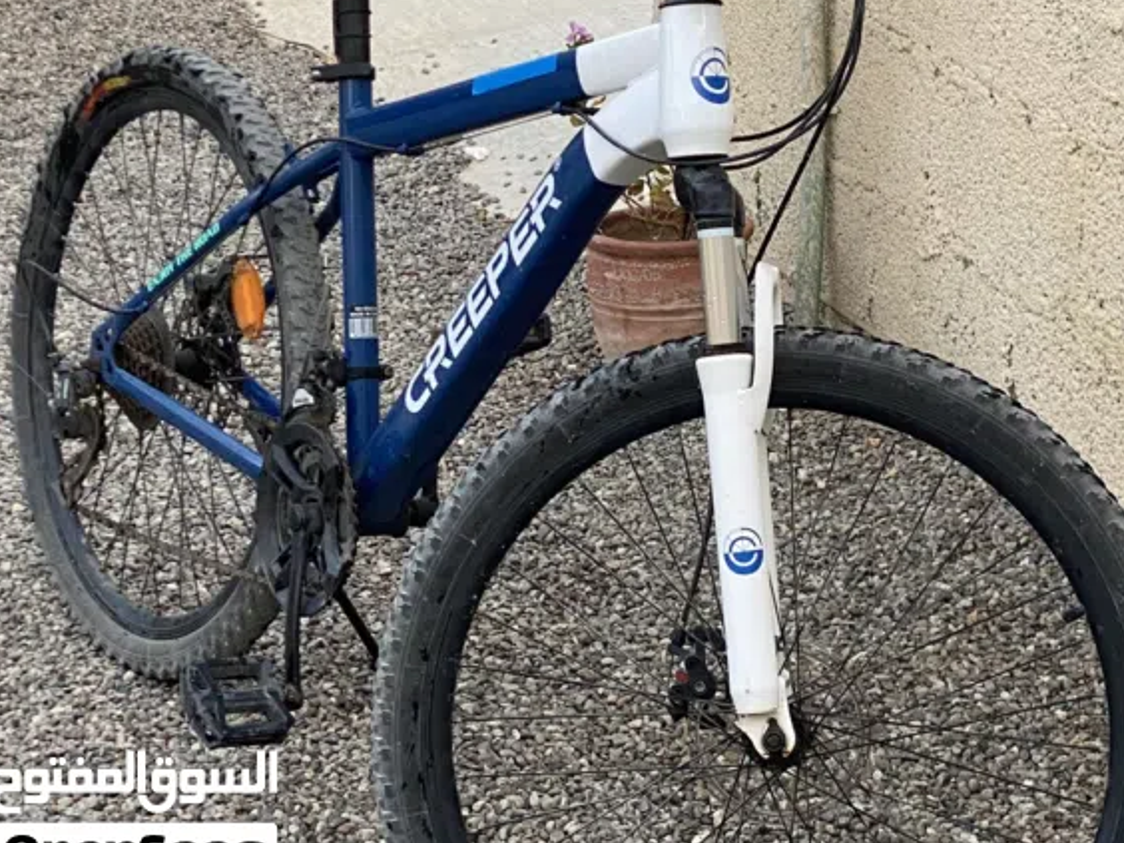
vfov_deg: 24.8
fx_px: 1916
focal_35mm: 59
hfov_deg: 32.7
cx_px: 578
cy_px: 462
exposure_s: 1/121
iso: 64
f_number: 2
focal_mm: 6
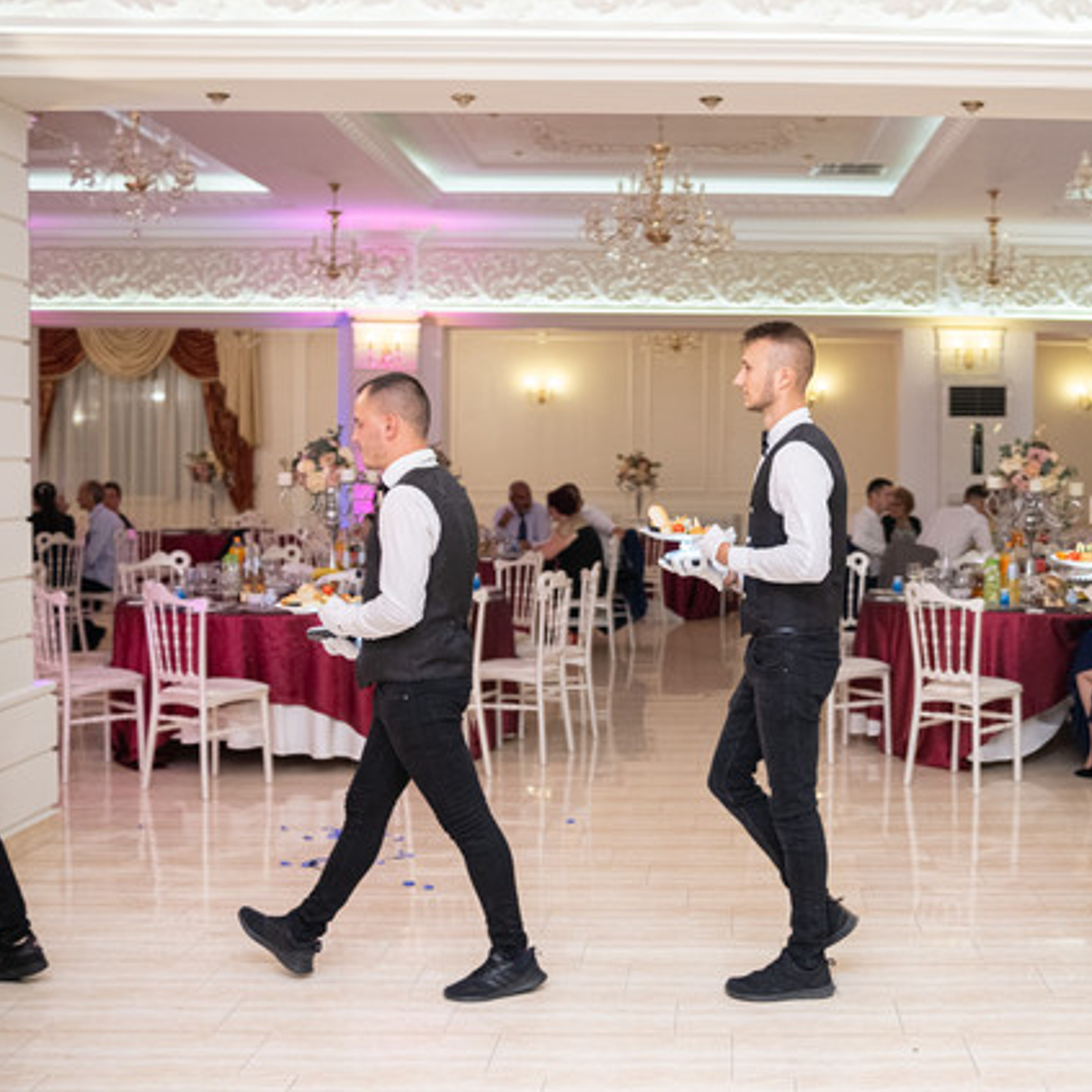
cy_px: 549
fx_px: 1606
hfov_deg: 37.0
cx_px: 756
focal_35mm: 45
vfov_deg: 37.6
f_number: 2
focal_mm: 23
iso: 1250
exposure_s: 1/125
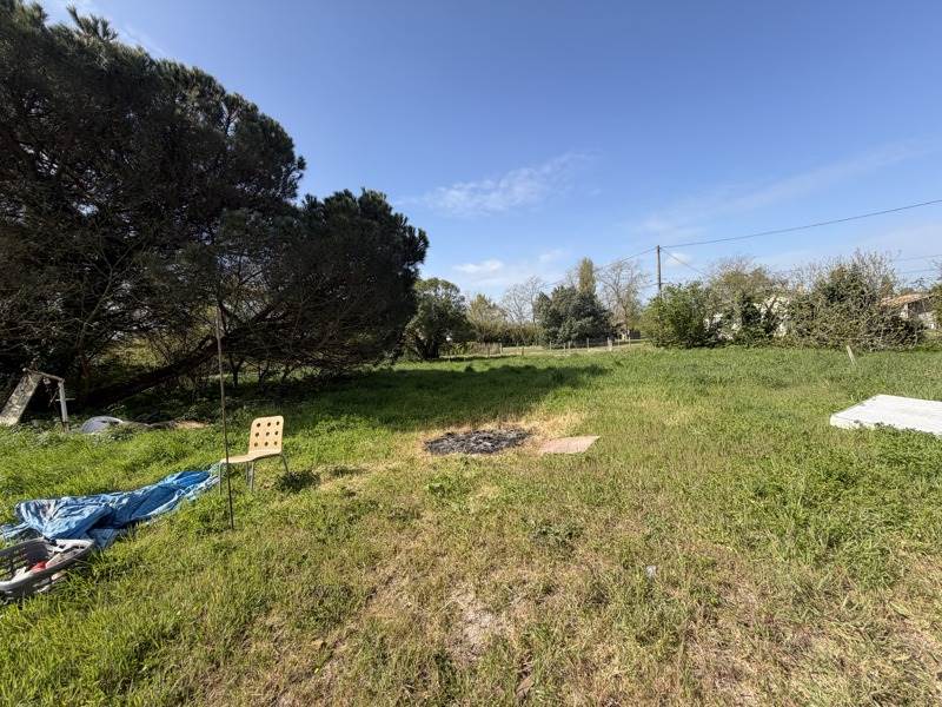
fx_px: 381
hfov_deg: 102.1
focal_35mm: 14
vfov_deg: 85.7
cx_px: 471
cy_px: 354
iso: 32
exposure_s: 1/770
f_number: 2.2
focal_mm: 2.22
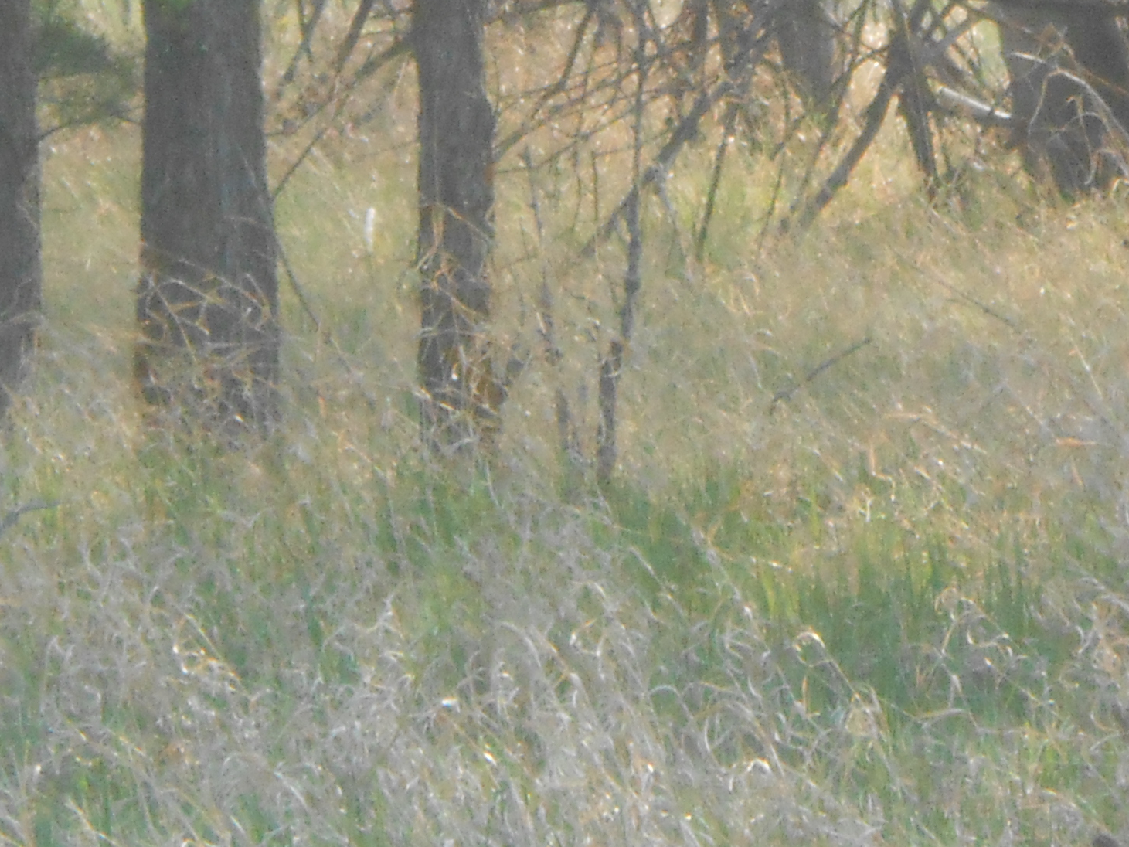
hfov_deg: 4.0
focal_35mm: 492
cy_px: -224
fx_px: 16048
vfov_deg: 3.0
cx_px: 861
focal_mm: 27.6
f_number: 6.5
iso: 400
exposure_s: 1/400
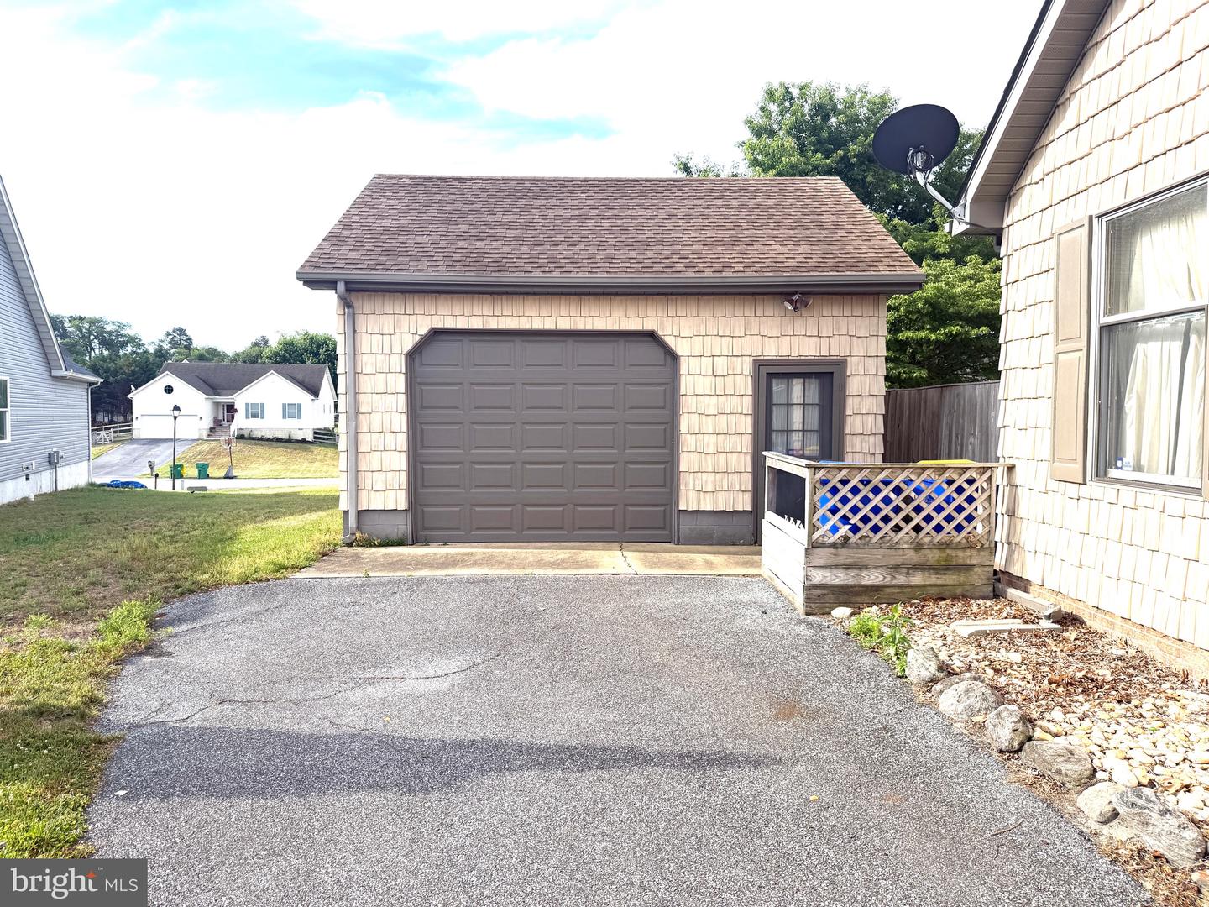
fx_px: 838
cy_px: 454
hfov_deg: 71.6
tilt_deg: -3.3
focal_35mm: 24
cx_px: 604
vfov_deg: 56.8
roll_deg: -0.4
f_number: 1.78
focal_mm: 6.76
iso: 80
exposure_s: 1/3145
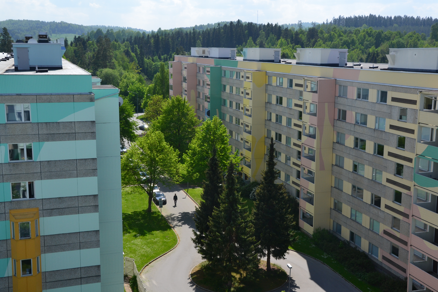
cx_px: 219
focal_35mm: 45
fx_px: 547
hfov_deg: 43.6
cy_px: 146
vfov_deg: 29.9
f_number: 11
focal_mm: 30
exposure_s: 1/400
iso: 400
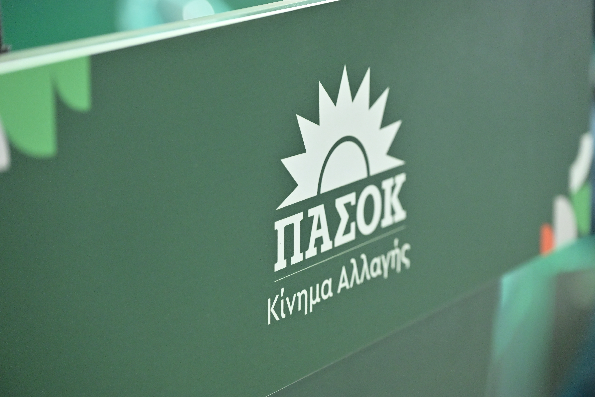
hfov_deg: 17.1
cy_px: 198
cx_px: 298
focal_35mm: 120
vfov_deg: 11.4
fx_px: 1983
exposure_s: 1/200
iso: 6400
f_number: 4.5
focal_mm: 120
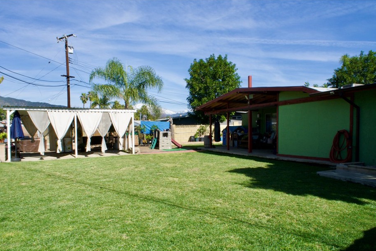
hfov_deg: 67.4
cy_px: 140
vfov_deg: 47.8
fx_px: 282
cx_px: 190
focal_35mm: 27
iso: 200
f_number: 22
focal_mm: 16
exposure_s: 1/60
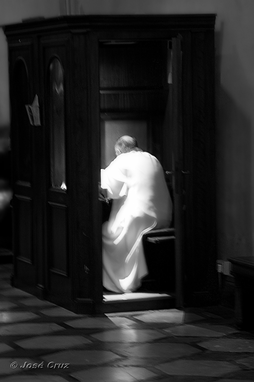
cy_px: 191
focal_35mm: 128
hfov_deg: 10.7
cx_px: 127
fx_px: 1353
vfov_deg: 16.1
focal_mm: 85
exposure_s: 1/3
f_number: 5.6
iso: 800
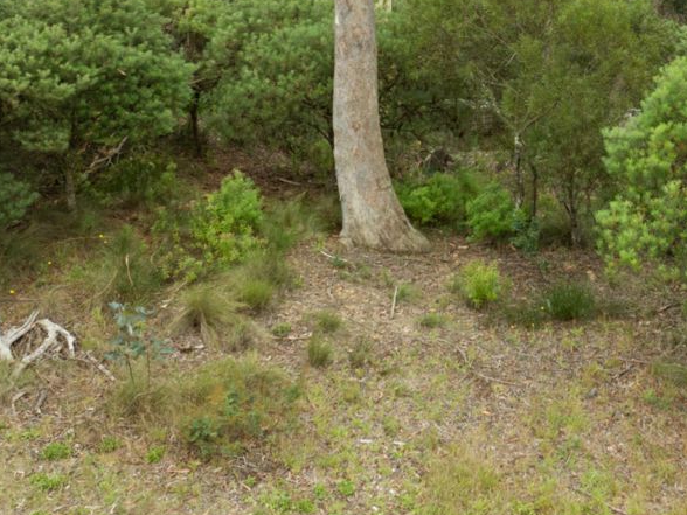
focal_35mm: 49
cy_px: 63
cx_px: 562
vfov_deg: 28.6
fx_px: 972
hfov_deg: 37.3
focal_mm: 12.3
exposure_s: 1/500
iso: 100
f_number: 2.8
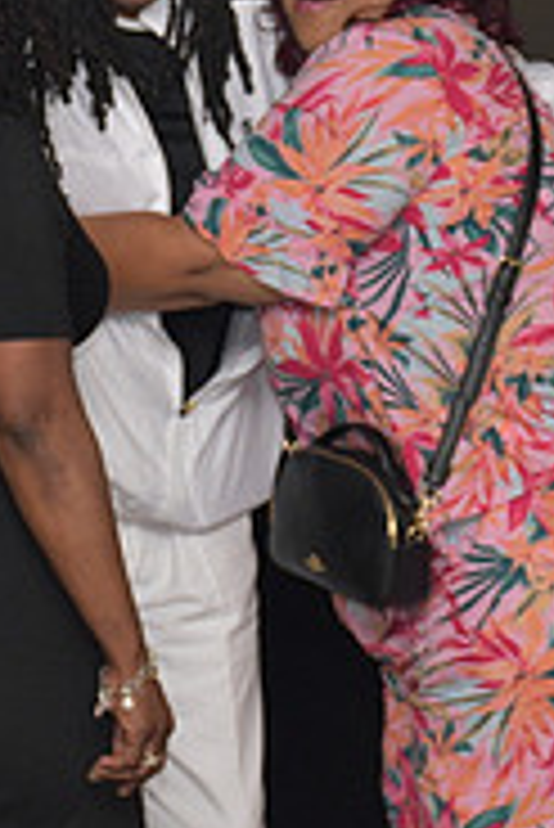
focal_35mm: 227
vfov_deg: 9.0
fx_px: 5230
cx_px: 284
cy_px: 61
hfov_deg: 6.1
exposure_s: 1/160
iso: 800
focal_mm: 48
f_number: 5.6
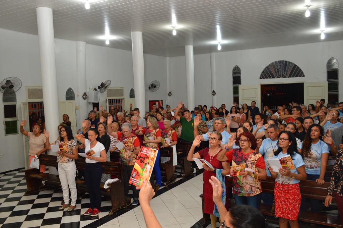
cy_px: 114
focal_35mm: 33
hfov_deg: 57.3
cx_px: 172
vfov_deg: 39.9
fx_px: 314
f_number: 3.5
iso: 400
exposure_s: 1/60
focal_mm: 22
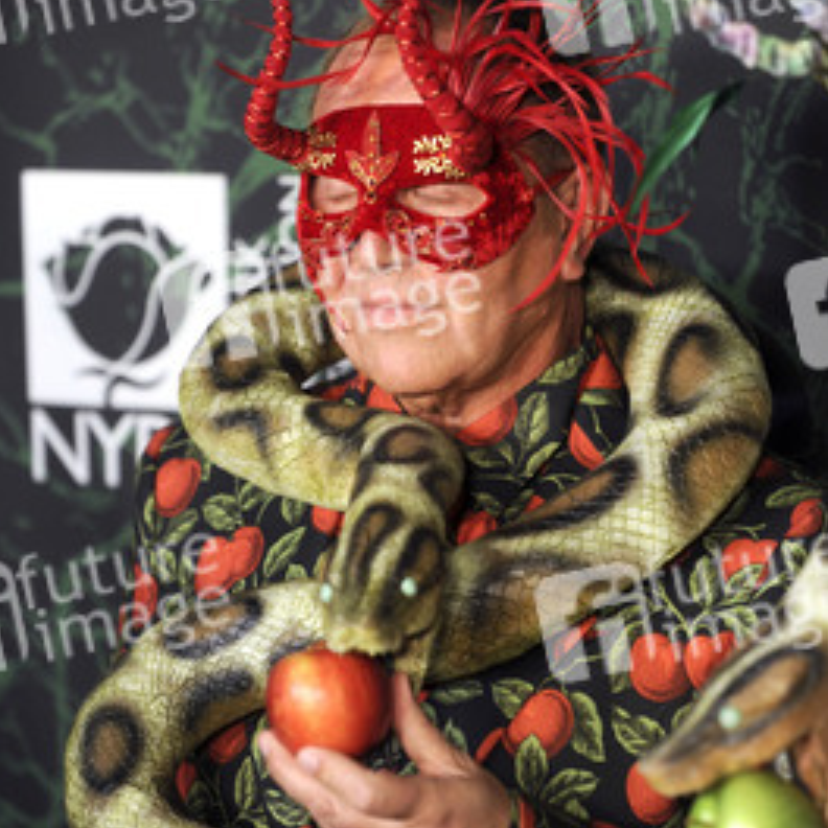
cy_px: 452
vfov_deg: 12.1
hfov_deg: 12.1
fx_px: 3897
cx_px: 412
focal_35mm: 144
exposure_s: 1/250
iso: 1600
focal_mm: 112
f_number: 2.8
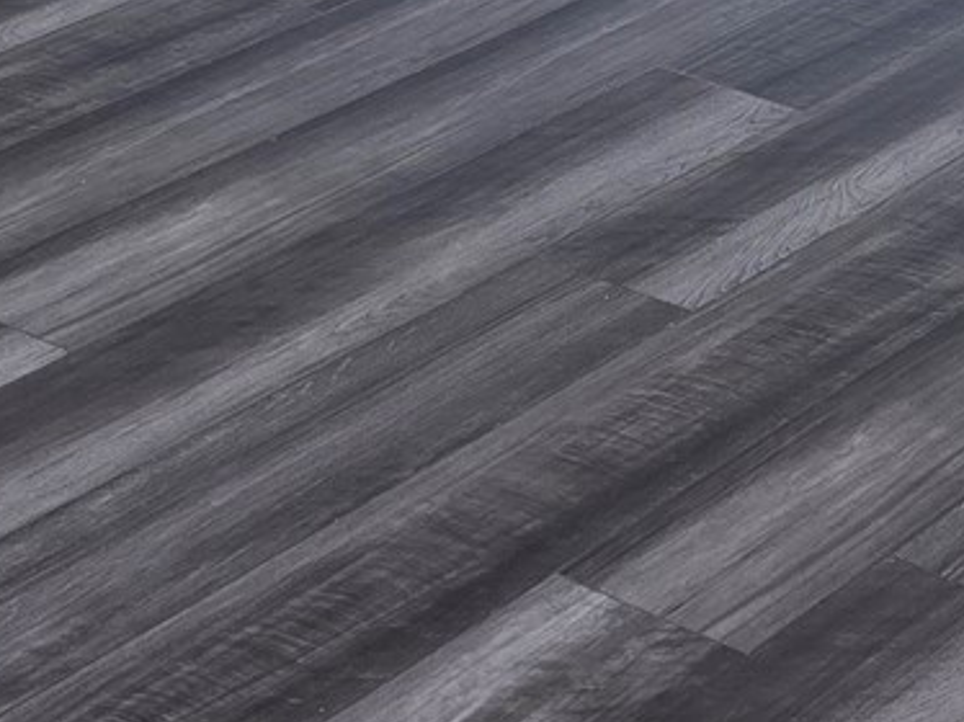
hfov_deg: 14.9
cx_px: 1284
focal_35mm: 126
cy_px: -1101
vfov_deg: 10.0
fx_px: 3507
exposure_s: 1/120
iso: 64
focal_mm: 6.3
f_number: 1.7
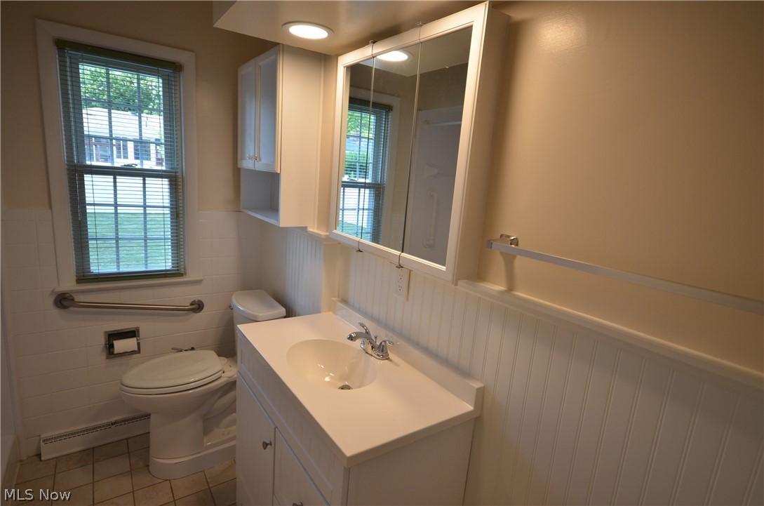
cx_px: 382
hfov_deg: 85.5
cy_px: 253
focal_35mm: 20
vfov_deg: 63.0
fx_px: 413
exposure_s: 1/80
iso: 400
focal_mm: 13
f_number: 4.5
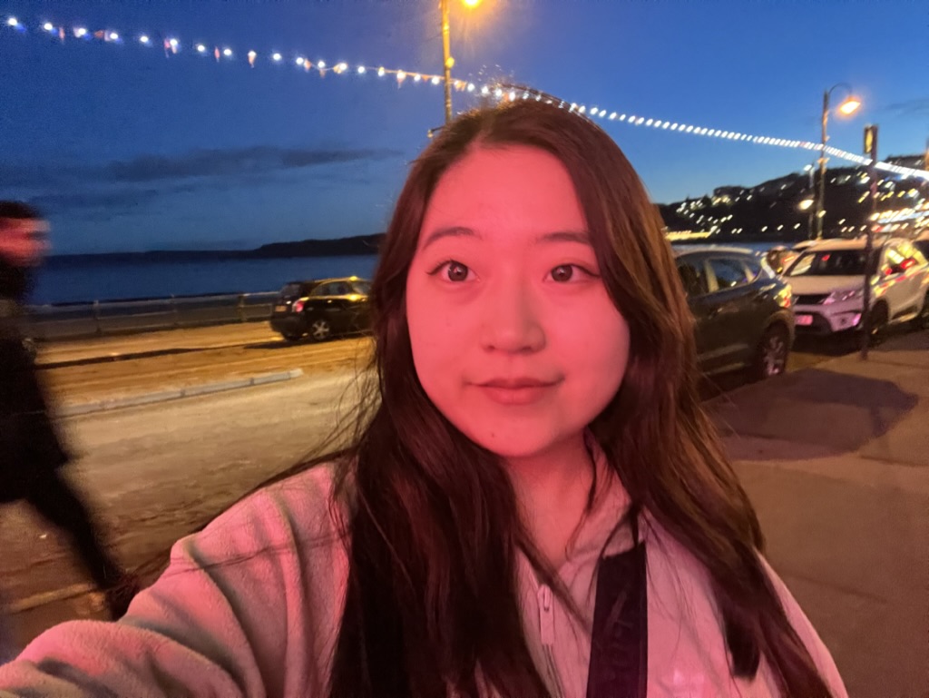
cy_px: 349
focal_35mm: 23
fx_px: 618
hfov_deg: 73.9
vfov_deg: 58.9
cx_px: 464
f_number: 2.2
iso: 640
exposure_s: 1/17
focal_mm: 2.71
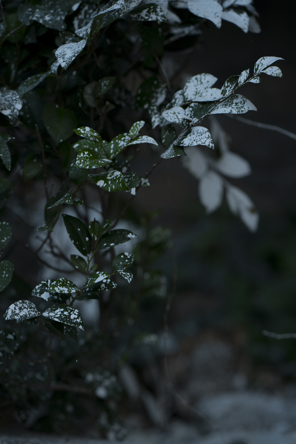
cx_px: 148
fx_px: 1048
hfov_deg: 16.1
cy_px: 222
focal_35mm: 85
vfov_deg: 23.9
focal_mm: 85
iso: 320
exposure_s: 1/160
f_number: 3.2
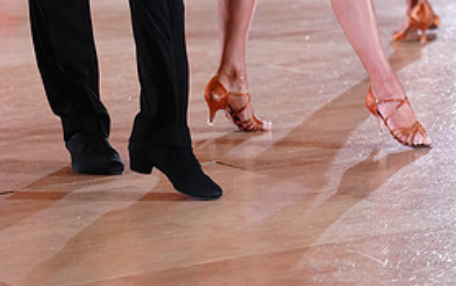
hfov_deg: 10.5
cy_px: -160
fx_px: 2476
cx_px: 181
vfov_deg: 6.5
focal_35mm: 199
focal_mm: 94
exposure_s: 1/400
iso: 2500
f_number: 2.8
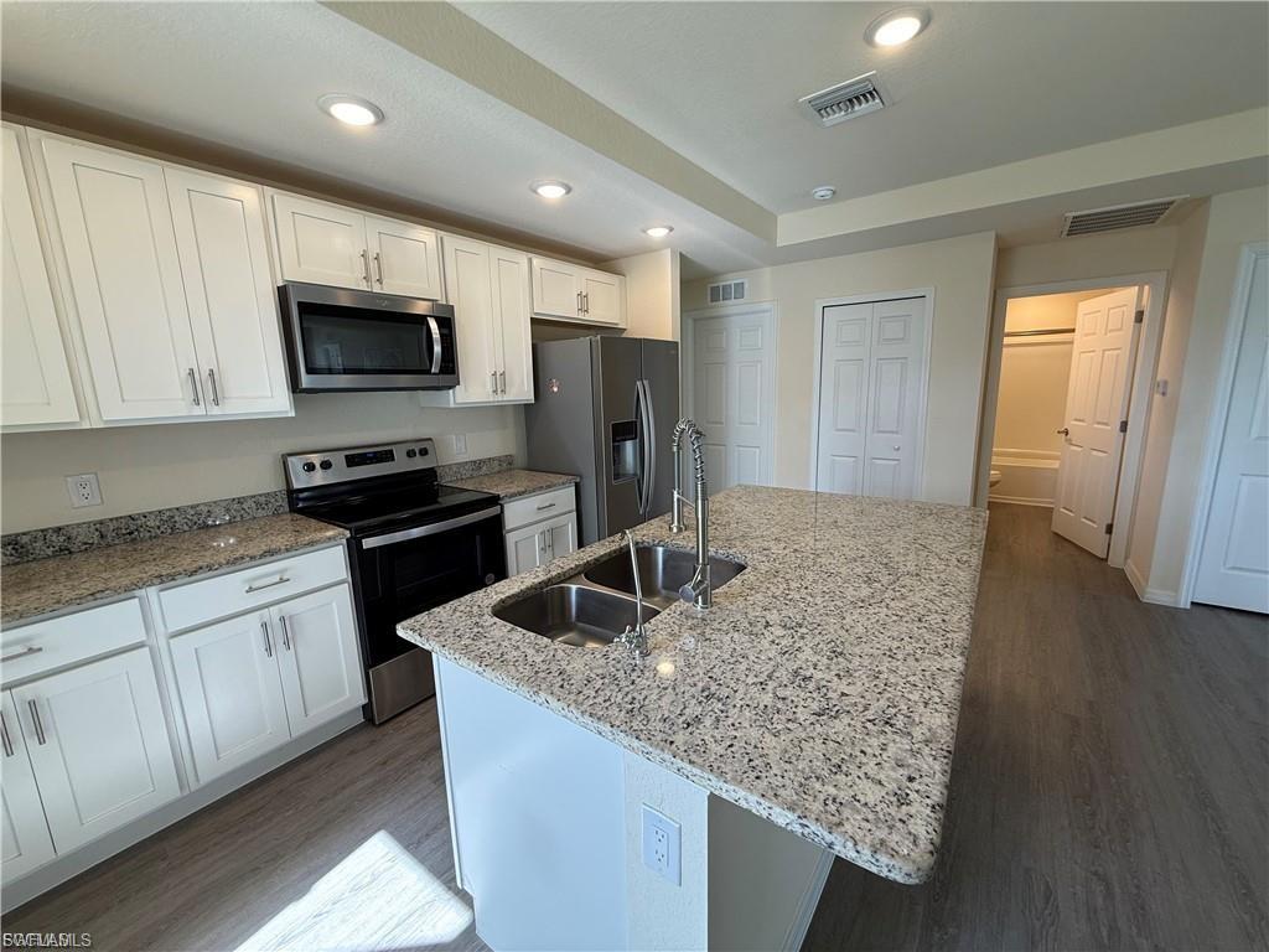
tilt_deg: -10.4
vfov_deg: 85.7
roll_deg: +1.4
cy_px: 476
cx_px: 634
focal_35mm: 14
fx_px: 513
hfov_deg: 102.1
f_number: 2.2
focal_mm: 2.22
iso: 100
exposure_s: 1/120
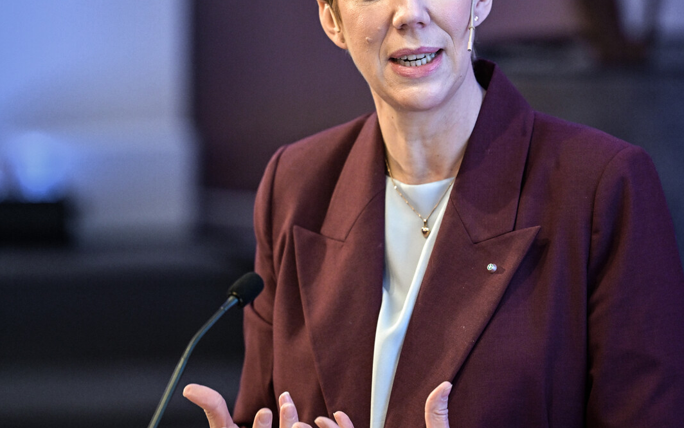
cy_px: 154
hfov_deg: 3.4
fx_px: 11427
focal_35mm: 613
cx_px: 411
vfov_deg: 2.1
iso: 3200
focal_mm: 400
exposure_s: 1/250
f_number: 2.8
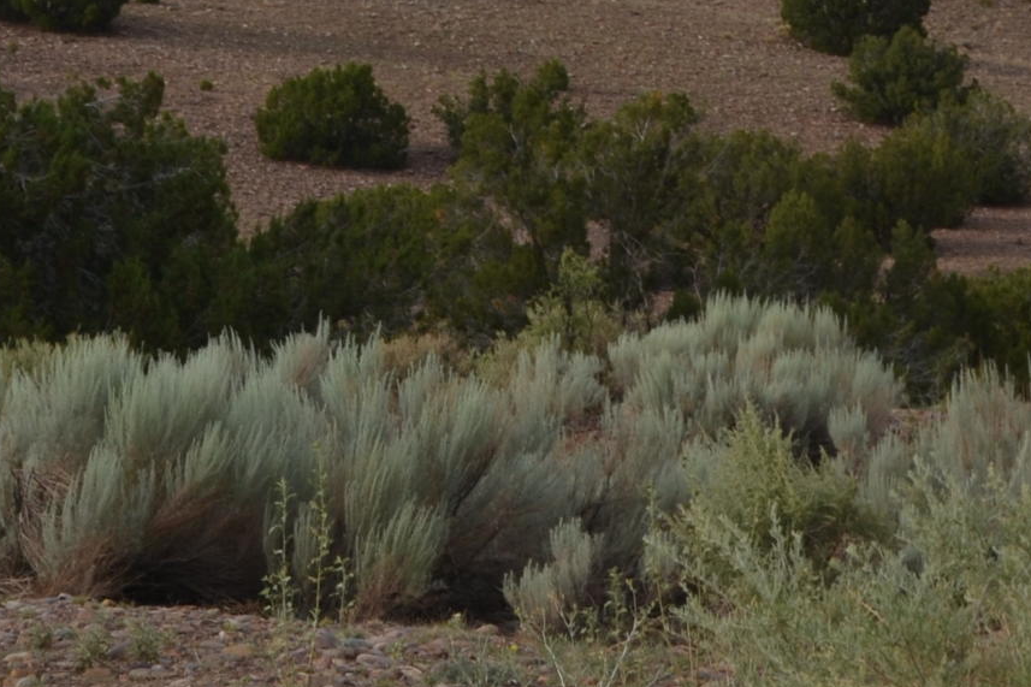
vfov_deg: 7.2
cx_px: 464
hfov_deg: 10.9
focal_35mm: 189
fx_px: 5411
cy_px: -108
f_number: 7.1
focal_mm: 36
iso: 100
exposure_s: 1/200
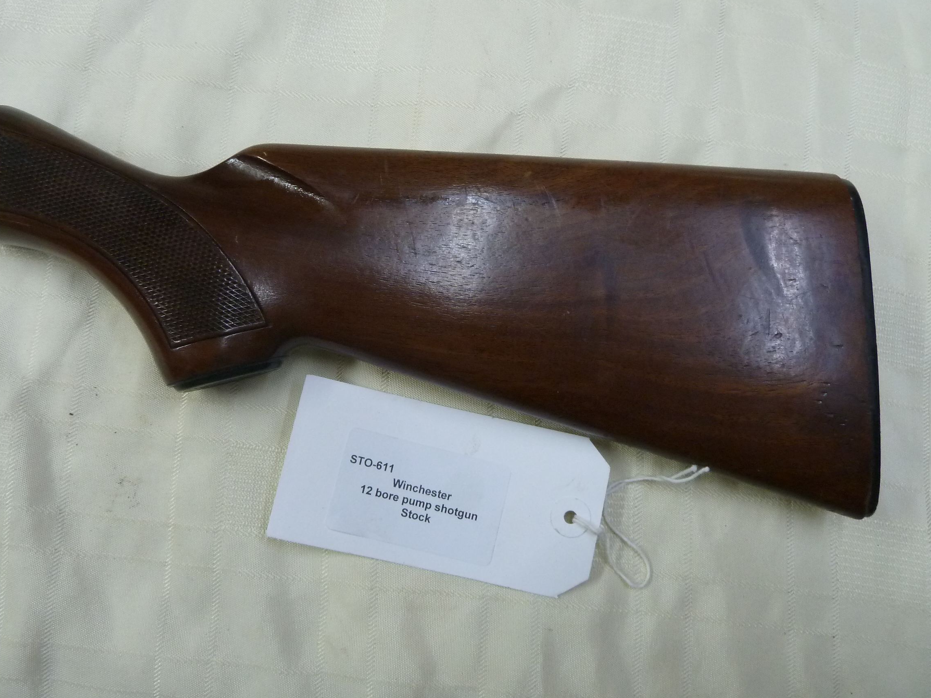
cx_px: 418
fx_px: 753
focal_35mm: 28
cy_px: 316
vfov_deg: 49.7
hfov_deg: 63.3
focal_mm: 4.1
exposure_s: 1/30
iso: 250
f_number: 3.3
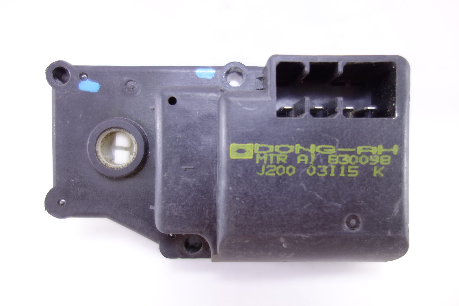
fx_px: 357
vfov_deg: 46.4
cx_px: 230
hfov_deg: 65.5
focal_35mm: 28
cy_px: 153
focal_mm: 10.4
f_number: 1.8
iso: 125
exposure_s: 1/40
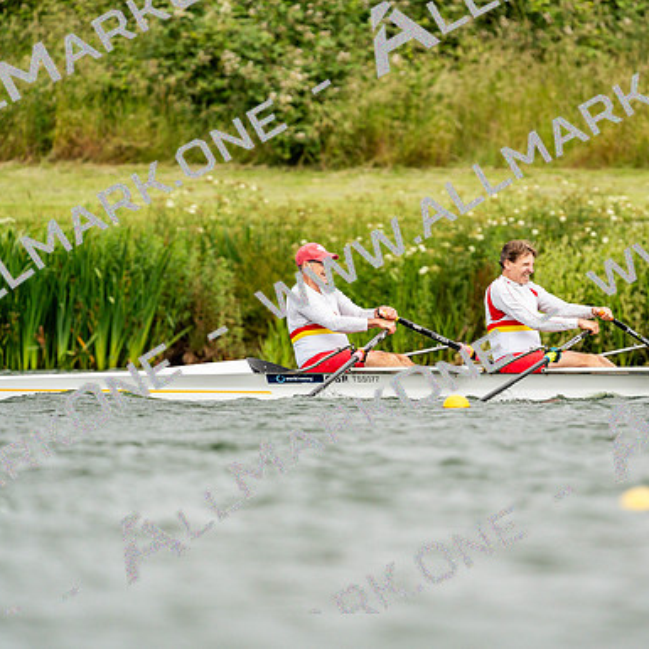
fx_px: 16312
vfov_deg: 2.3
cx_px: 464
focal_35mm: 769
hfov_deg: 2.3
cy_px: 324
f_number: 6.3
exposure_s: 1/2000
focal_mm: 600
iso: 500
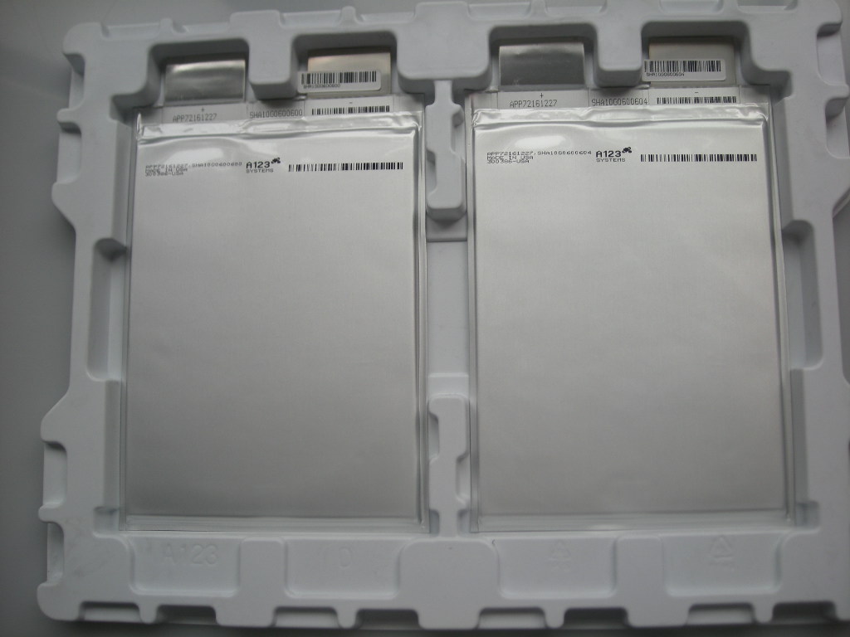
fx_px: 859
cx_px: 425
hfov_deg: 52.6
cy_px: 318
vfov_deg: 40.7
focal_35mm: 35
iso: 64
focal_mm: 5.7
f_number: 2.8
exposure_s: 1/230
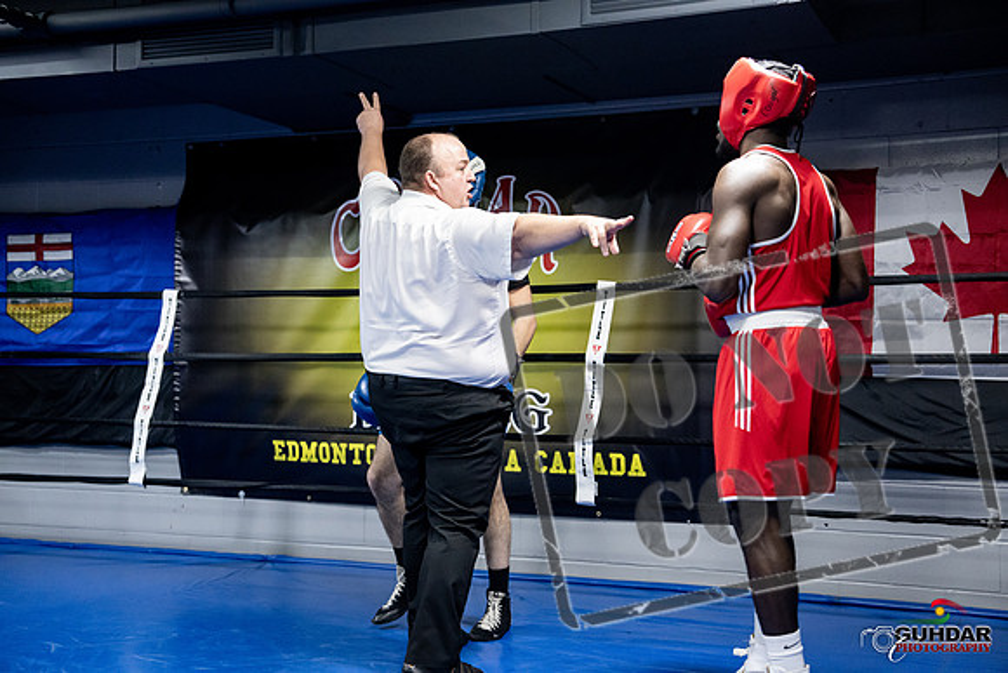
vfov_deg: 28.7
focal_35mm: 47
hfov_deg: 41.9
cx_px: 504
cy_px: 336
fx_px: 1316
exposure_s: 1/1000
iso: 8000
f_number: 2.8
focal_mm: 47
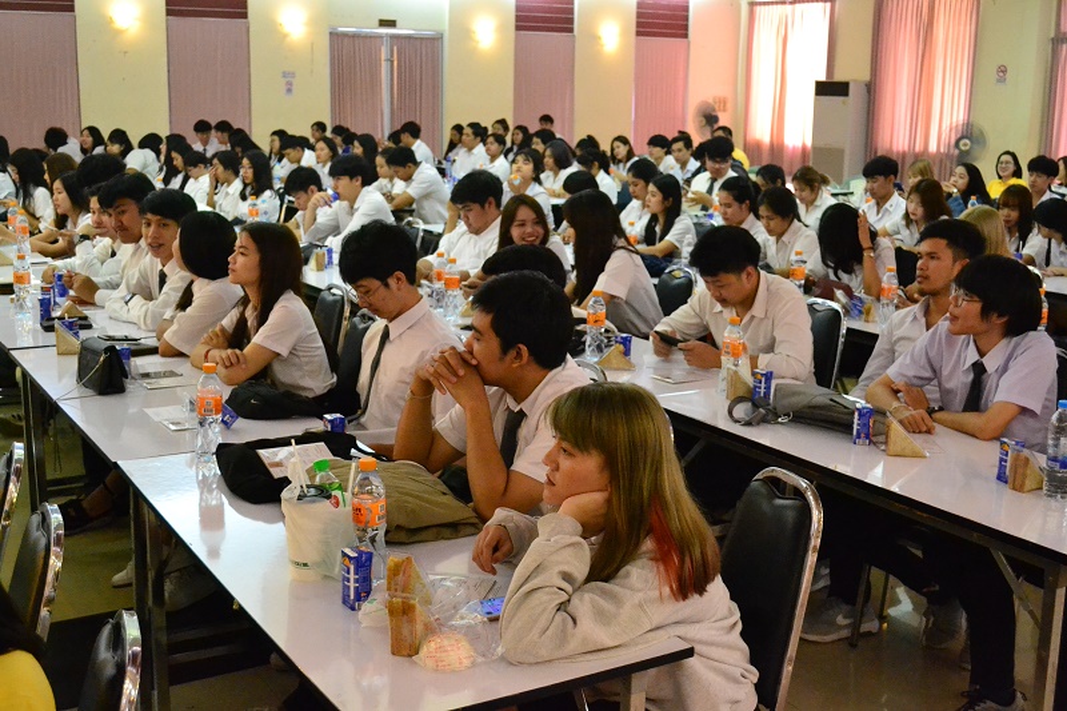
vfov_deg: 31.9
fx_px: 1244
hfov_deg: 46.4
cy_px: 356
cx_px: 534
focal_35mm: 42
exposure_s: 1/60
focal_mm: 28
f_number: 4.5
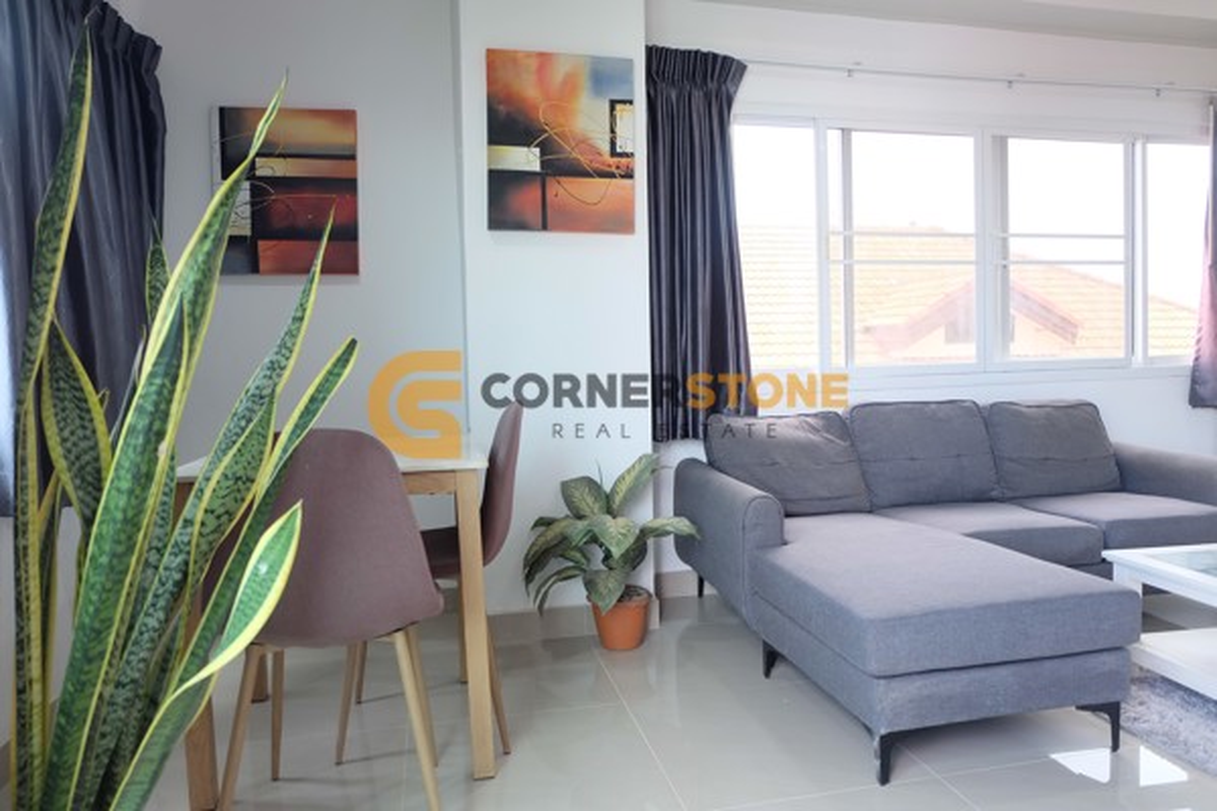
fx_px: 811
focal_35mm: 24
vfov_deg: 53.1
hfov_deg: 73.7
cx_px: 608
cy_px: 406
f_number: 4
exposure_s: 1/30
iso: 400
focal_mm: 16
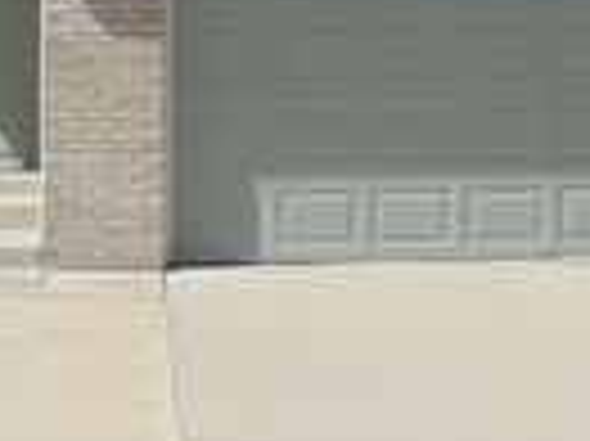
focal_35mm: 168
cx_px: -41
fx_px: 2861
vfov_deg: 8.8
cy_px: -16
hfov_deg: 11.6
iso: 80
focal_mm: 6
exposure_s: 1/250
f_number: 7.1
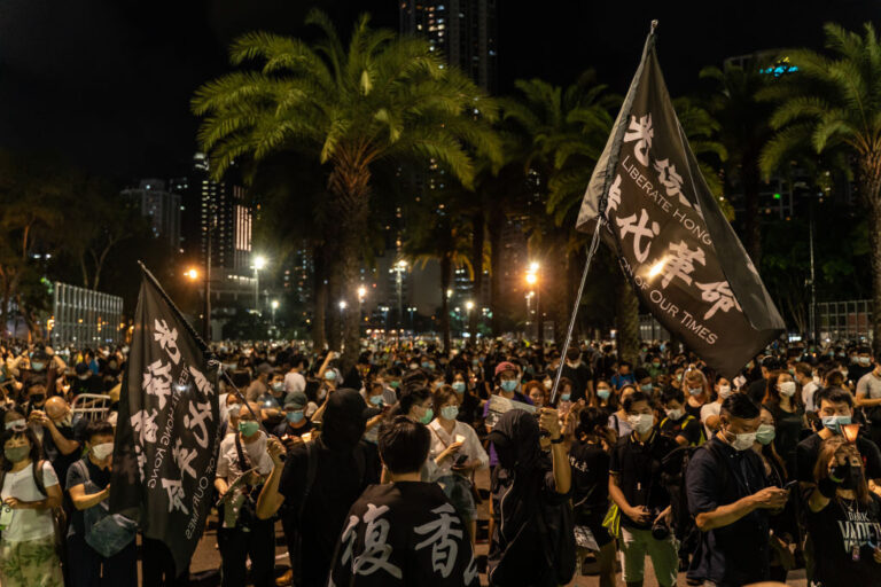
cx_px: 440
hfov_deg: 65.5
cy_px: 294
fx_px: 685
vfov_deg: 46.4
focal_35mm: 28
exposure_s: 1/160
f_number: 2.8
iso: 2000
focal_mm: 28
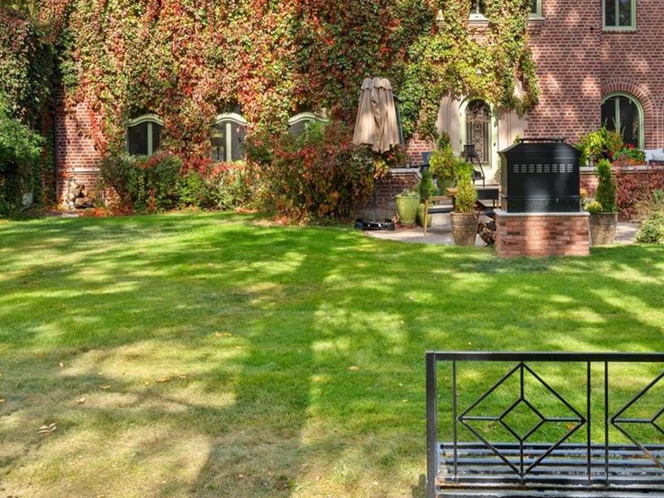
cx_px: 411
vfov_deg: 36.8
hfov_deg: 48.6
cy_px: 126
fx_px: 729
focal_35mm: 38
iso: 400
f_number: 7.1
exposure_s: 1/60
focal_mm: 20
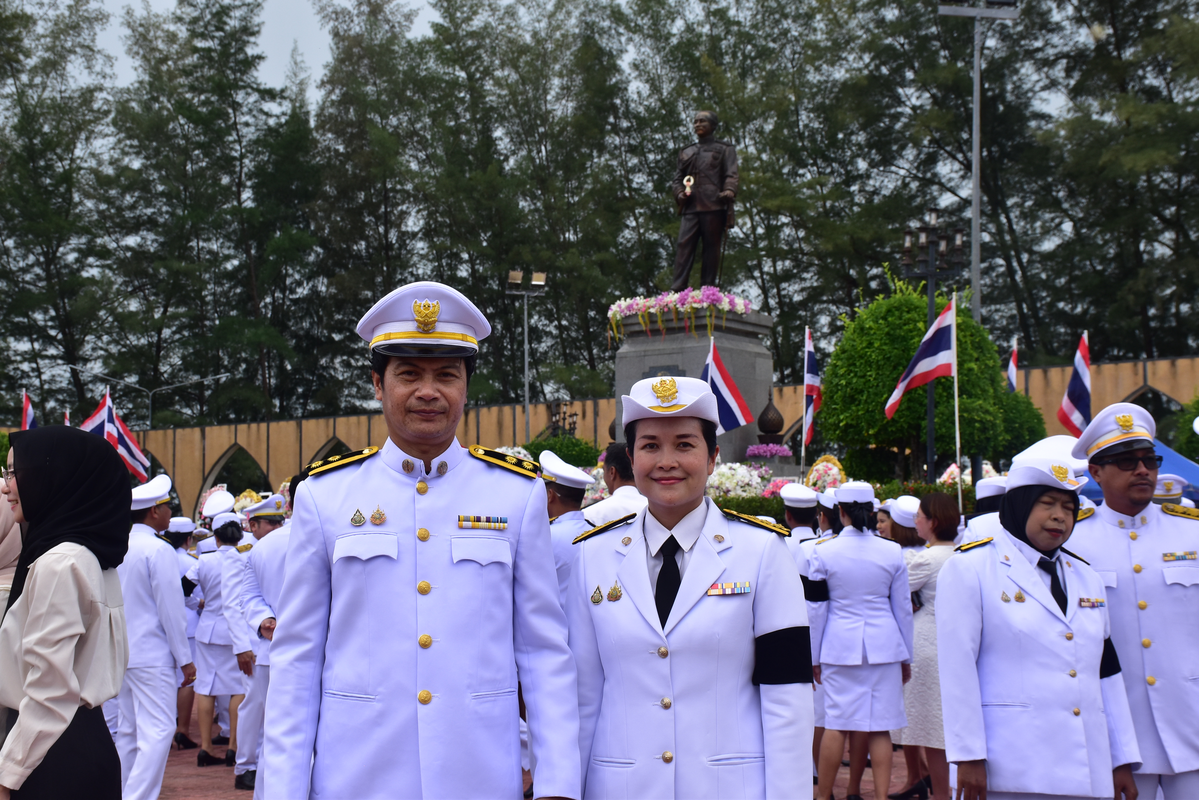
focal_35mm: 57
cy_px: 400
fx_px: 1899
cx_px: 600
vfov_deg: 23.8
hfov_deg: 35.0
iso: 400
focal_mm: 38
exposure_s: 1/400
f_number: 11
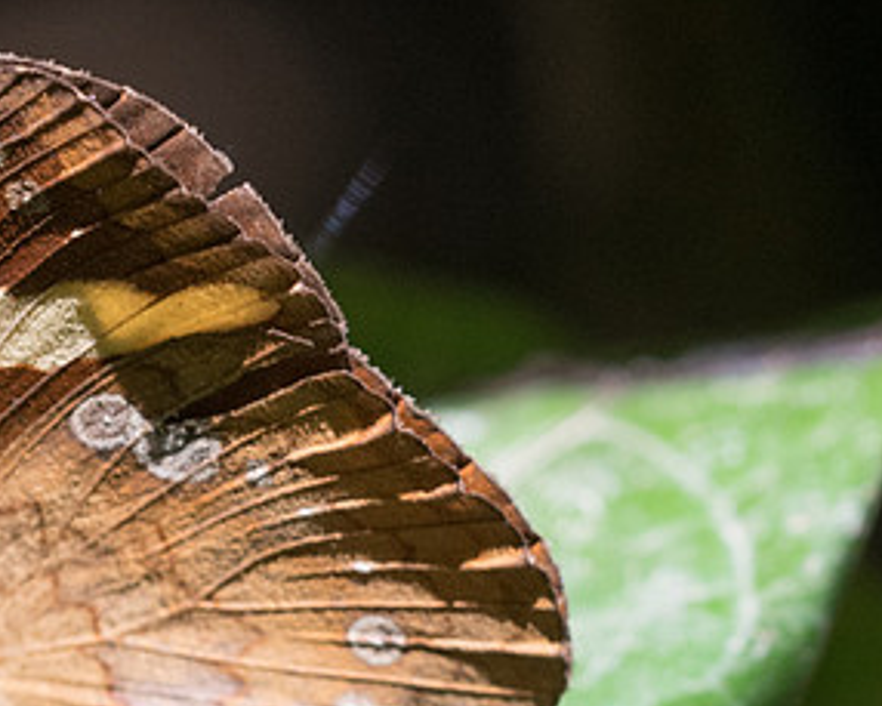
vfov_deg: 2.2
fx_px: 18618
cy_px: 283
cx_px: 336
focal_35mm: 713
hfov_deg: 2.7
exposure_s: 1/500
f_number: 7.1
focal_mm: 150
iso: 800
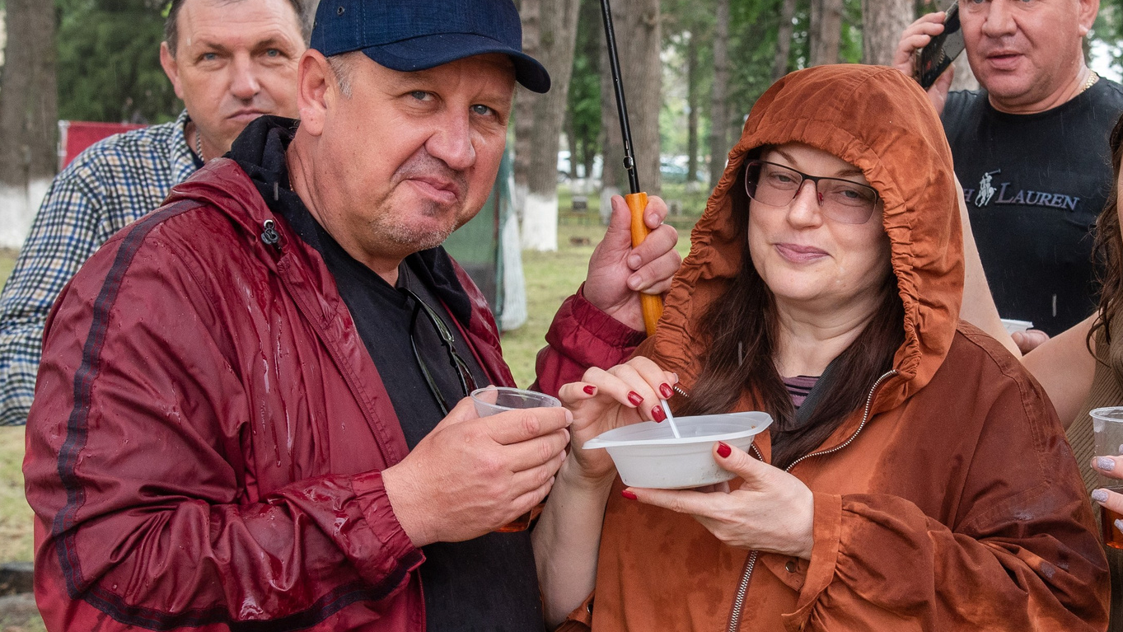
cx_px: 774
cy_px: 339
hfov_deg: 26.3
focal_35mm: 80
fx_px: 2382
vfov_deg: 15.1
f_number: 6.3
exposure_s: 1/160
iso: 500
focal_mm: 40
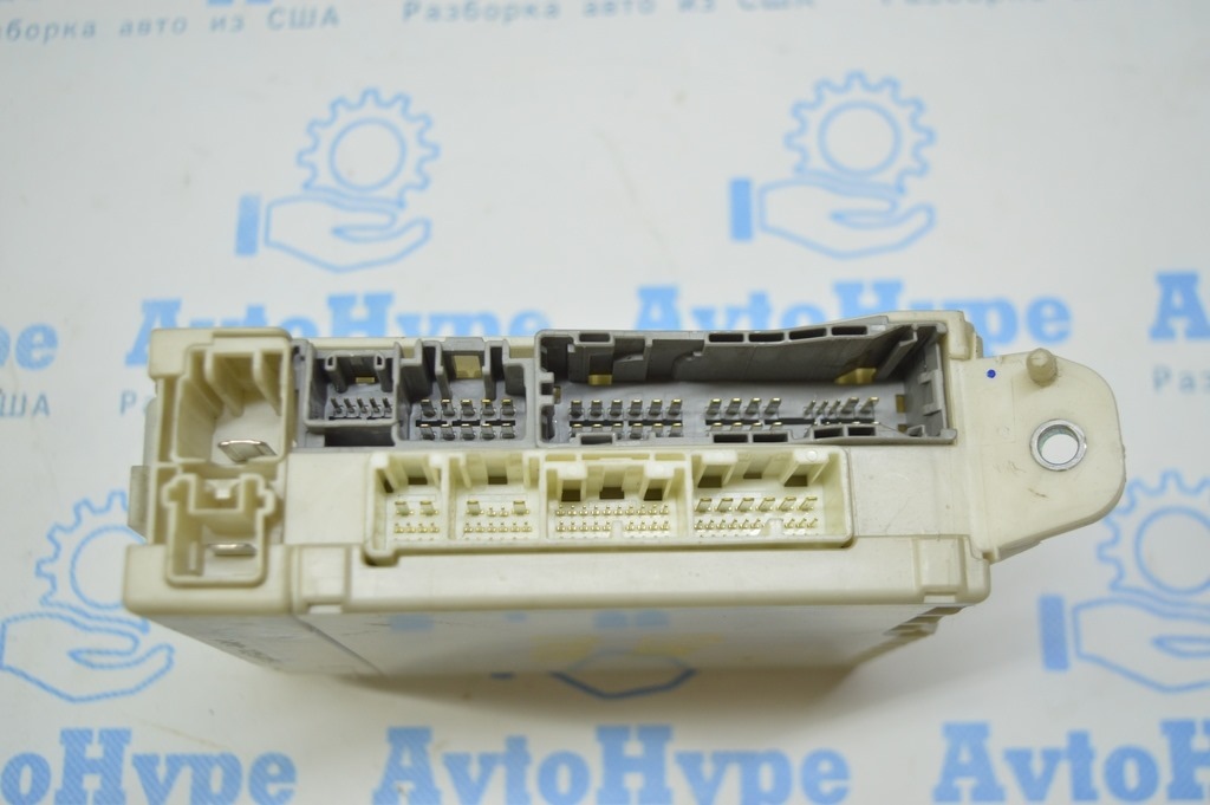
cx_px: 605
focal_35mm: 40
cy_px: 402
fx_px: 1360
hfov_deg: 48.0
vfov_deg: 33.0
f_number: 4
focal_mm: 27
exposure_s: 1/60
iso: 400
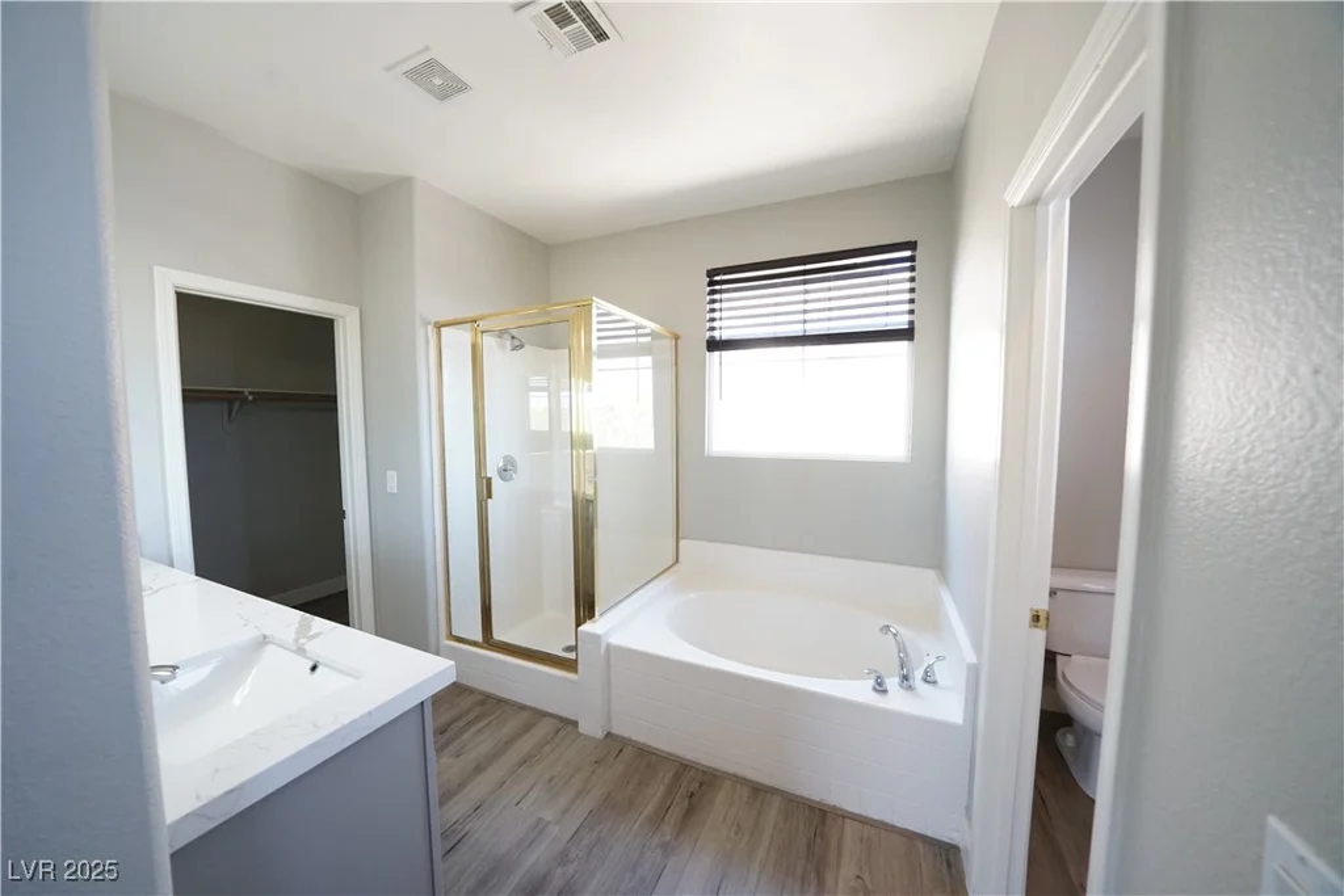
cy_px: 448
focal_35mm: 12
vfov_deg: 90.0
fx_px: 448
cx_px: 672
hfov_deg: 112.6
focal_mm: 12
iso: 3200
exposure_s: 1/125
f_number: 6.3
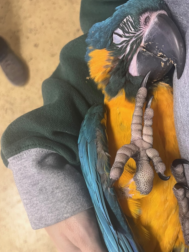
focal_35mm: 34
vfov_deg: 53.5
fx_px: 248
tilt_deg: -86.8
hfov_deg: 41.4
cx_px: 121
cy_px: 154
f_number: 1.6
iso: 250
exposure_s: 1/60
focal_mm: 5.1
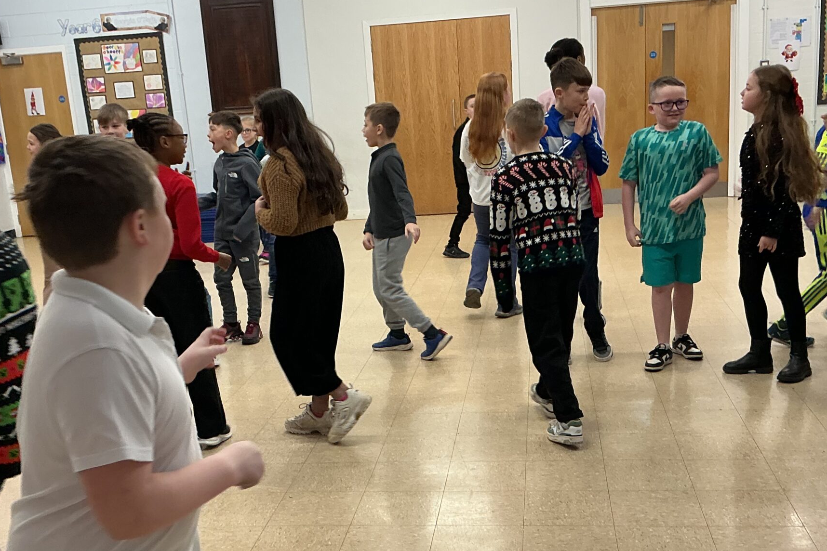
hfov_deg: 43.6
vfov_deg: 29.7
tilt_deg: -15.5
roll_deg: +3.7
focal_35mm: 45
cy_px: 356
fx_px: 1034
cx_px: 410
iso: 64
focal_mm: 3
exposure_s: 1/50
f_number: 1.8
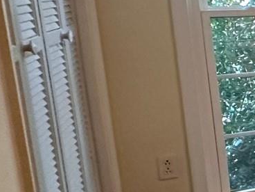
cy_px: 59
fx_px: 575
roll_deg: +0.6
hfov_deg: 14.1
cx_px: 648
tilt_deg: -8.6
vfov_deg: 18.8
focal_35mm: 78
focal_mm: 2.22
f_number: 2.2
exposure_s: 1/60
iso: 320
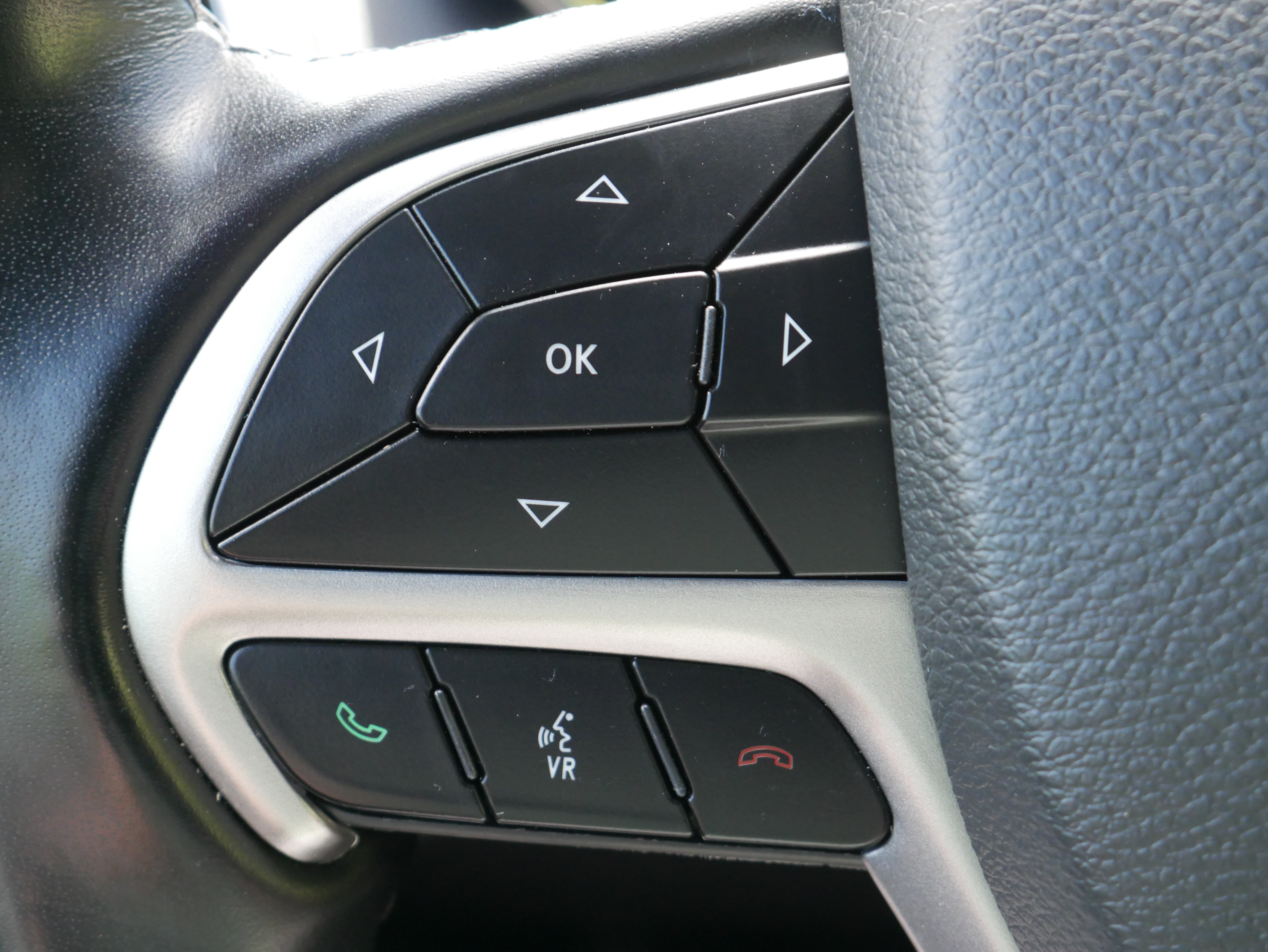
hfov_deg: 30.3
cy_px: 476
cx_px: 634
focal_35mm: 64
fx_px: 2345
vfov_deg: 22.9
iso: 1600
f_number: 5.4
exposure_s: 1/80
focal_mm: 32
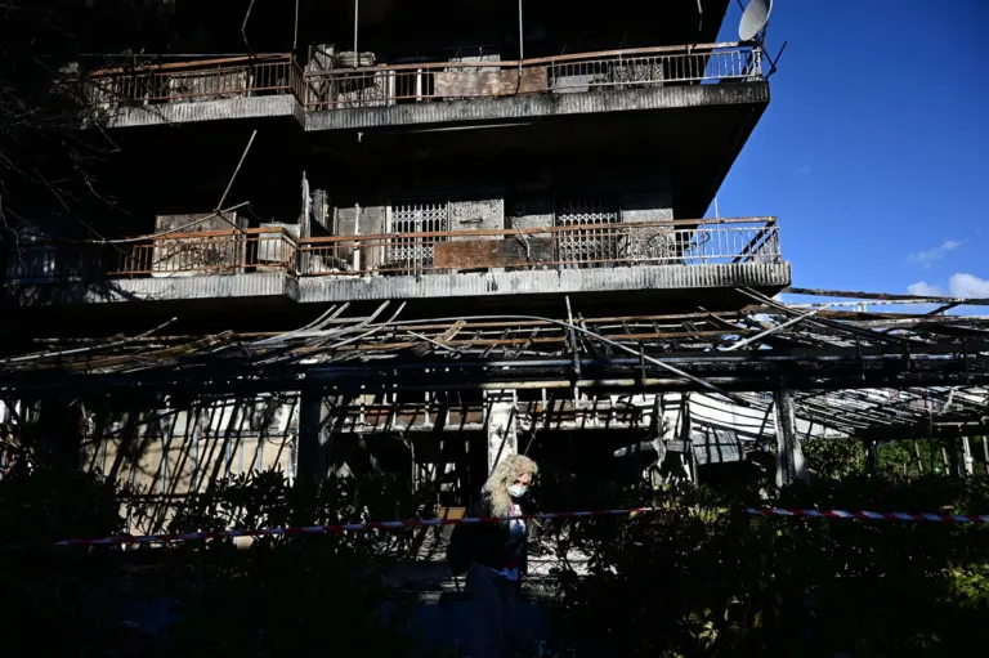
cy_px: 329
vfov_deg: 53.1
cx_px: 494
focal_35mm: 24
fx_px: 659
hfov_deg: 73.8
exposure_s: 1/2500
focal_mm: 24
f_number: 5
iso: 400
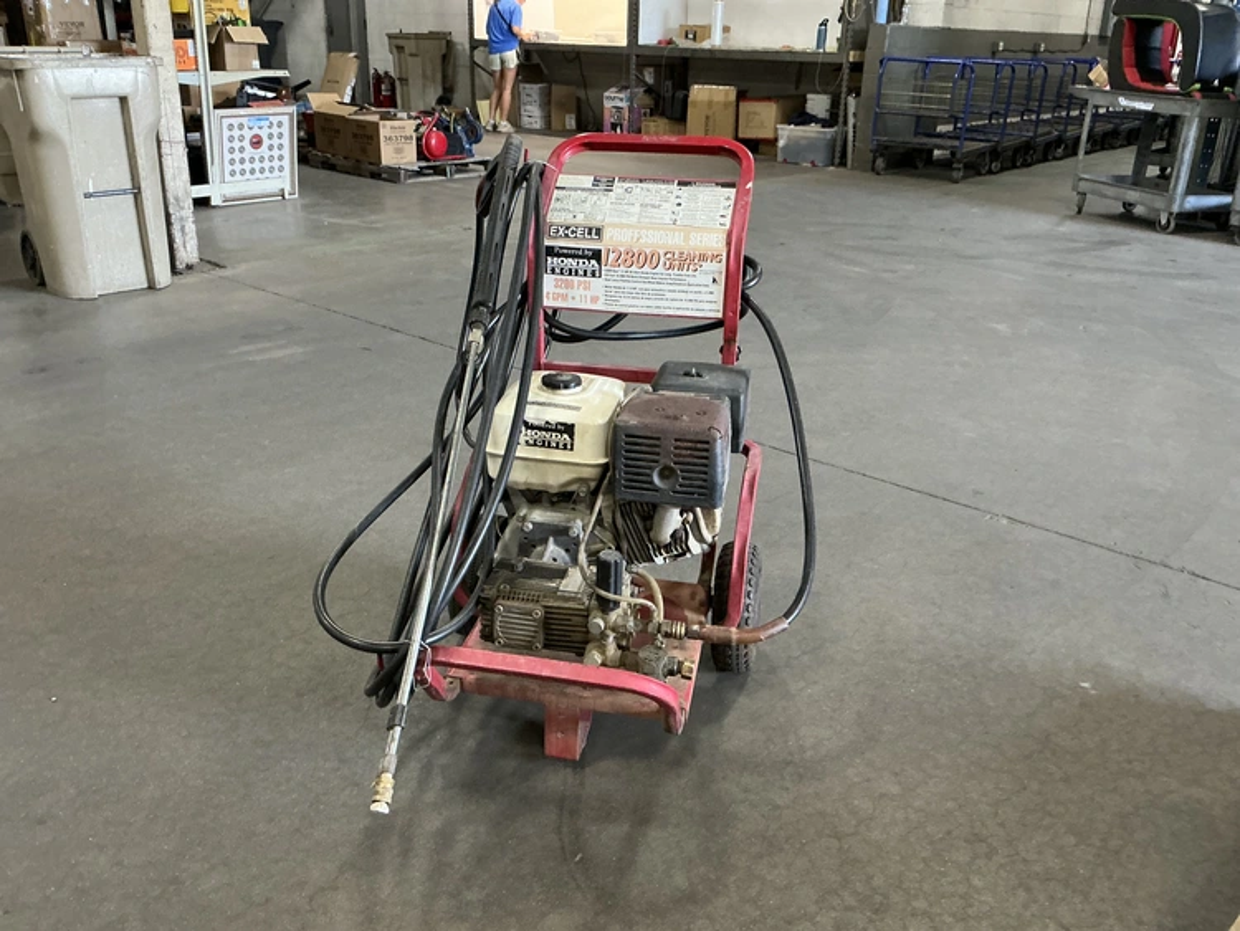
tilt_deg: -23.0
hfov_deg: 63.4
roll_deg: -1.5
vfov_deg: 49.8
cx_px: 620
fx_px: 1003
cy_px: 466
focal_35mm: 28
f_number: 1.8
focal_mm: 3
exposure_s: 1/60
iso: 200
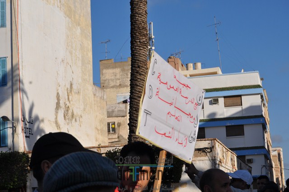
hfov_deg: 24.6
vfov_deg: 16.5
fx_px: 661
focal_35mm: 82
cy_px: 96
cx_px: 144
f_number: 11
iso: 200
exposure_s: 1/500
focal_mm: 55
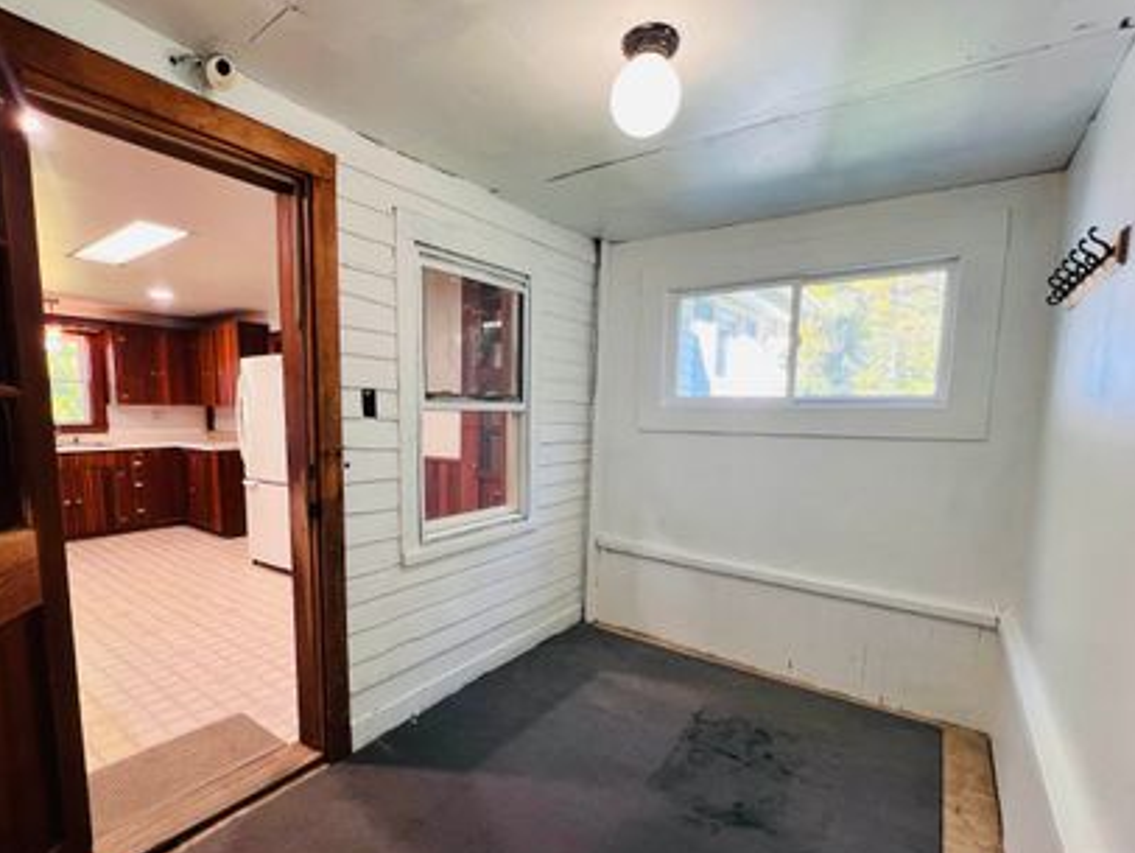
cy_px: 474
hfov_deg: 94.2
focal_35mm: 16
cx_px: 514
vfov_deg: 77.9
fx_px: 525
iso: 125
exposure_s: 1/60
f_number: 1.8
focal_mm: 1.57
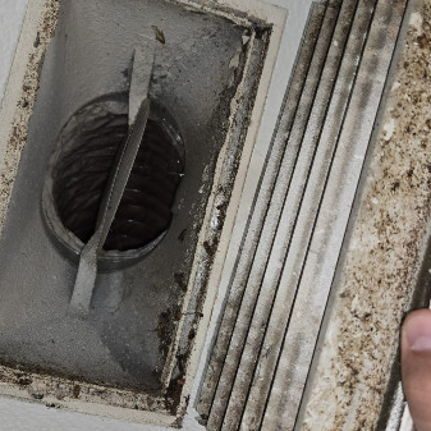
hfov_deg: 46.0
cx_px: 210
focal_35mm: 36
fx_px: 507
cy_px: 184
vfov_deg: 45.9
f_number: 1.8
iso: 20
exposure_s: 1/695
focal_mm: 4
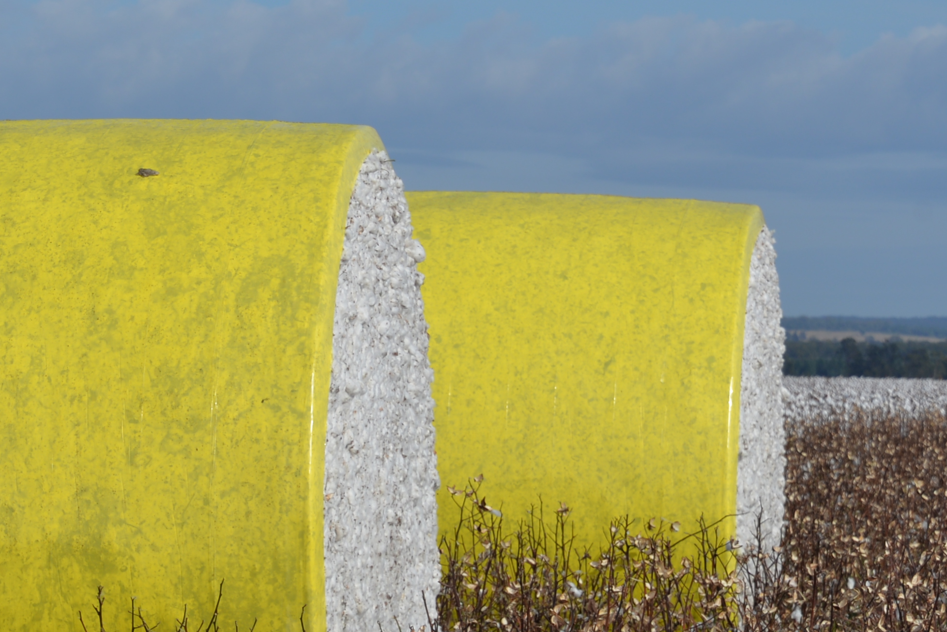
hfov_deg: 8.4
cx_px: 241
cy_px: 350
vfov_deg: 5.6
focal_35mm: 246
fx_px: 6474
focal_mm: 80
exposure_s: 1/320
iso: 100
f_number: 9
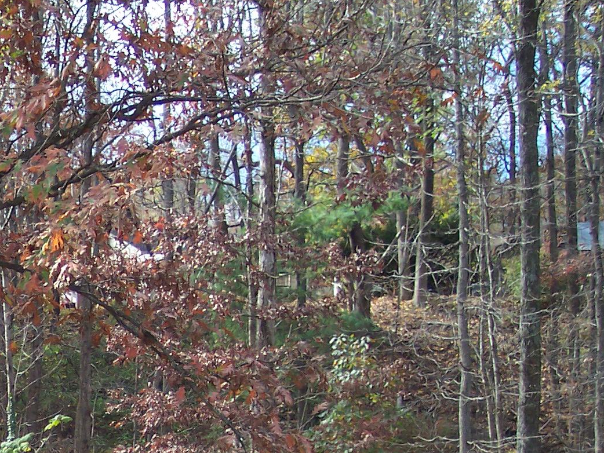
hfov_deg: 19.5
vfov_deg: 15.1
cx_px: -139
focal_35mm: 94
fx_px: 1641
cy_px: 553
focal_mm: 8
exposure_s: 1/350
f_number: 2.8
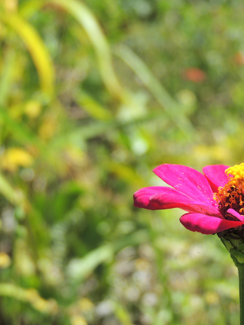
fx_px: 1259
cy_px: 162
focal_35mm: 134
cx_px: 207
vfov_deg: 14.7
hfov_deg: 11.0
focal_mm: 17.8
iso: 100
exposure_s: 1/500
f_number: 4.1
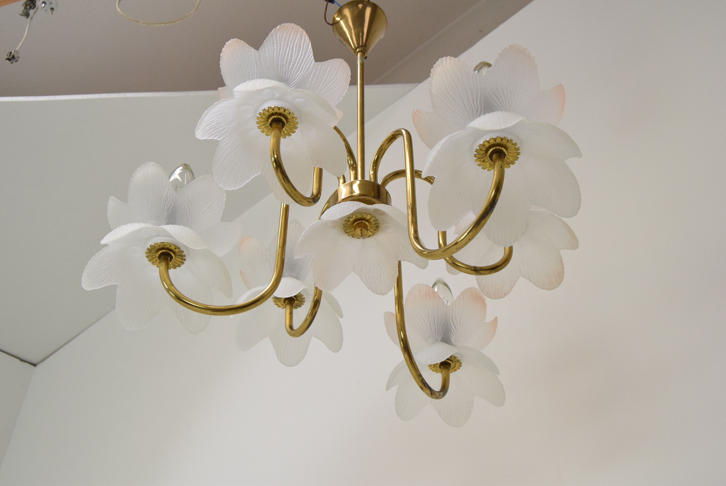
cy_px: 243
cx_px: 363
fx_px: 727
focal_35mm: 36
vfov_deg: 36.9
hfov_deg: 53.1
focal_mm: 24
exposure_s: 1/320
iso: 1600
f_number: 9
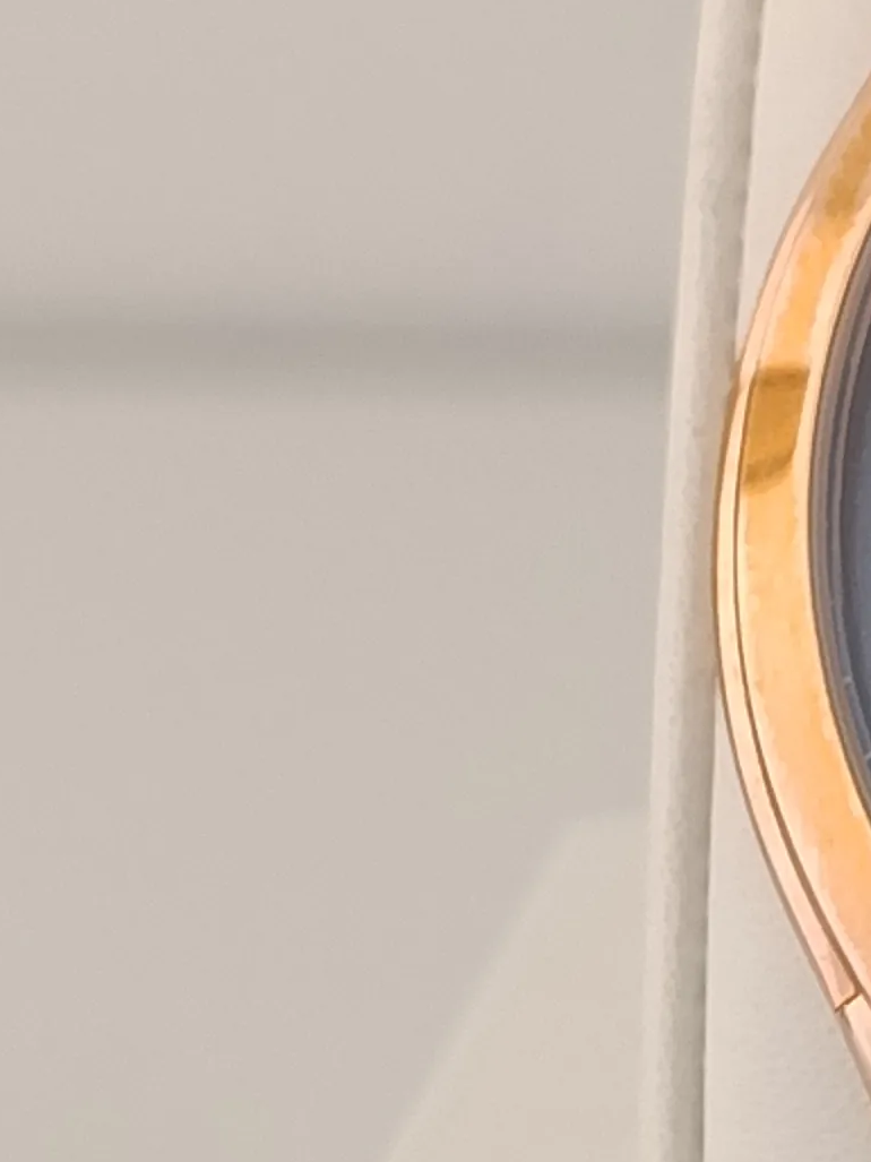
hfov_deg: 7.7
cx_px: 1536
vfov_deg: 10.6
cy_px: 548
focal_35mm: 187
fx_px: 6275
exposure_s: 1/50
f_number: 1.7
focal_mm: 5.24
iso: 603
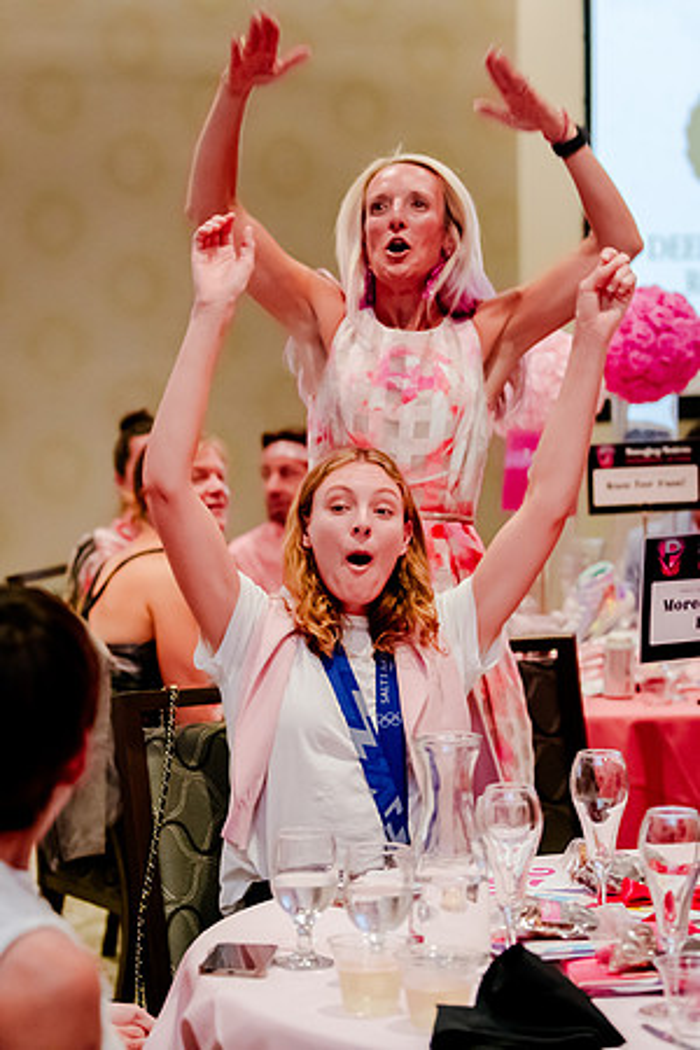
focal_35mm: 105
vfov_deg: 19.5
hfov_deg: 13.0
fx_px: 3062
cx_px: 260
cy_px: 525
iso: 4000
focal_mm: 70
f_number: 2.8
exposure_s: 1/250
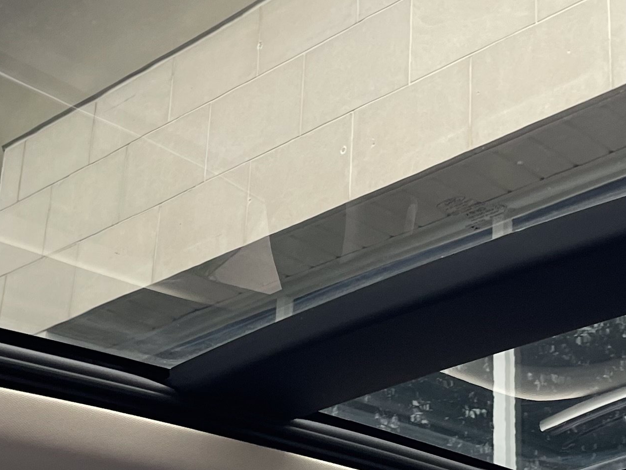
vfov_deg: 18.4
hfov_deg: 24.4
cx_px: 307
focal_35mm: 80
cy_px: 241
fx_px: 1447
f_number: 1.6
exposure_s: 1/121
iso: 80
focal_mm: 5.1
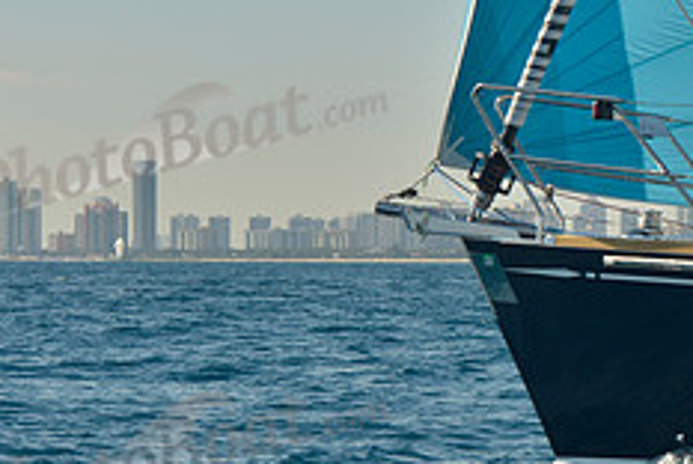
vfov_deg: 7.9
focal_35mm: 174
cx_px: 544
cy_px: 257
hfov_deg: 11.8
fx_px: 3354
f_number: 7.1
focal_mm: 70
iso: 200
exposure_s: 1/500
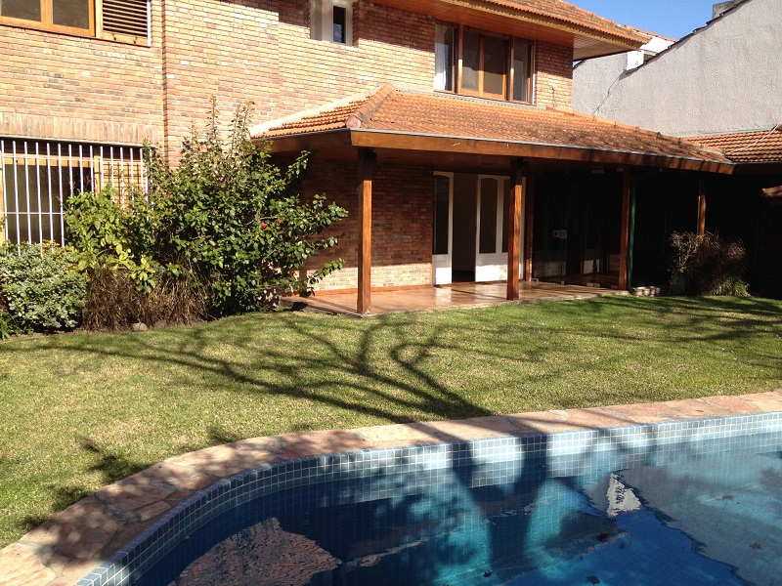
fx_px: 791
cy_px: 293
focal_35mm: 35
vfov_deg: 40.7
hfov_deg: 52.6
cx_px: 391
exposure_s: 1/1082
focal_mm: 4.28
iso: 80
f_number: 2.4
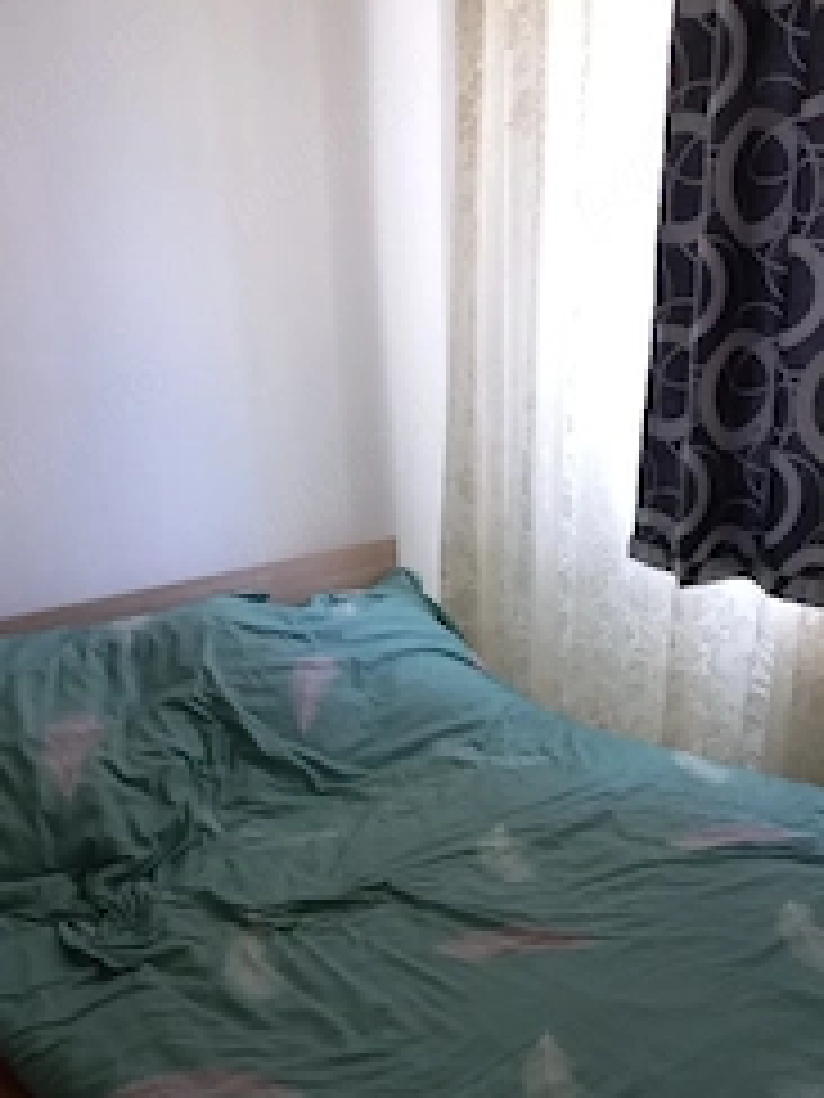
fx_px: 1301
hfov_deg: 35.1
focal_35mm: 41
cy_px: 873
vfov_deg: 43.7
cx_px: 459
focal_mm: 4.6
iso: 200
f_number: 1.8
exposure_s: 1/33
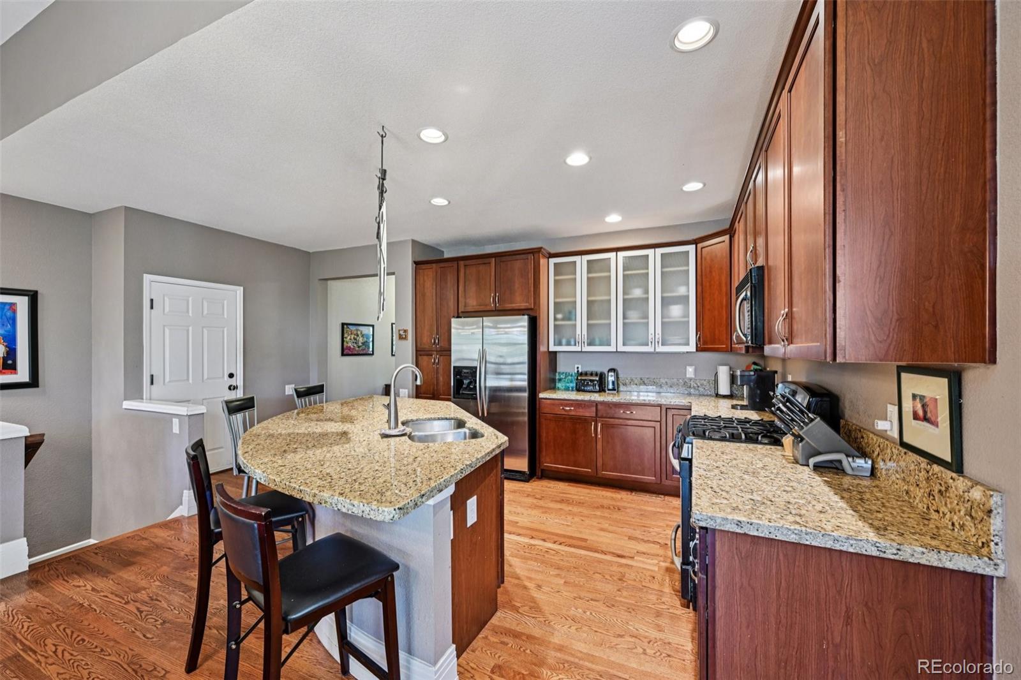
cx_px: 510
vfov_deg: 81.2
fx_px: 397
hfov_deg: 104.3
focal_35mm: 14
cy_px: 340
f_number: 8
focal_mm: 14
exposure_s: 1/5
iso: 400
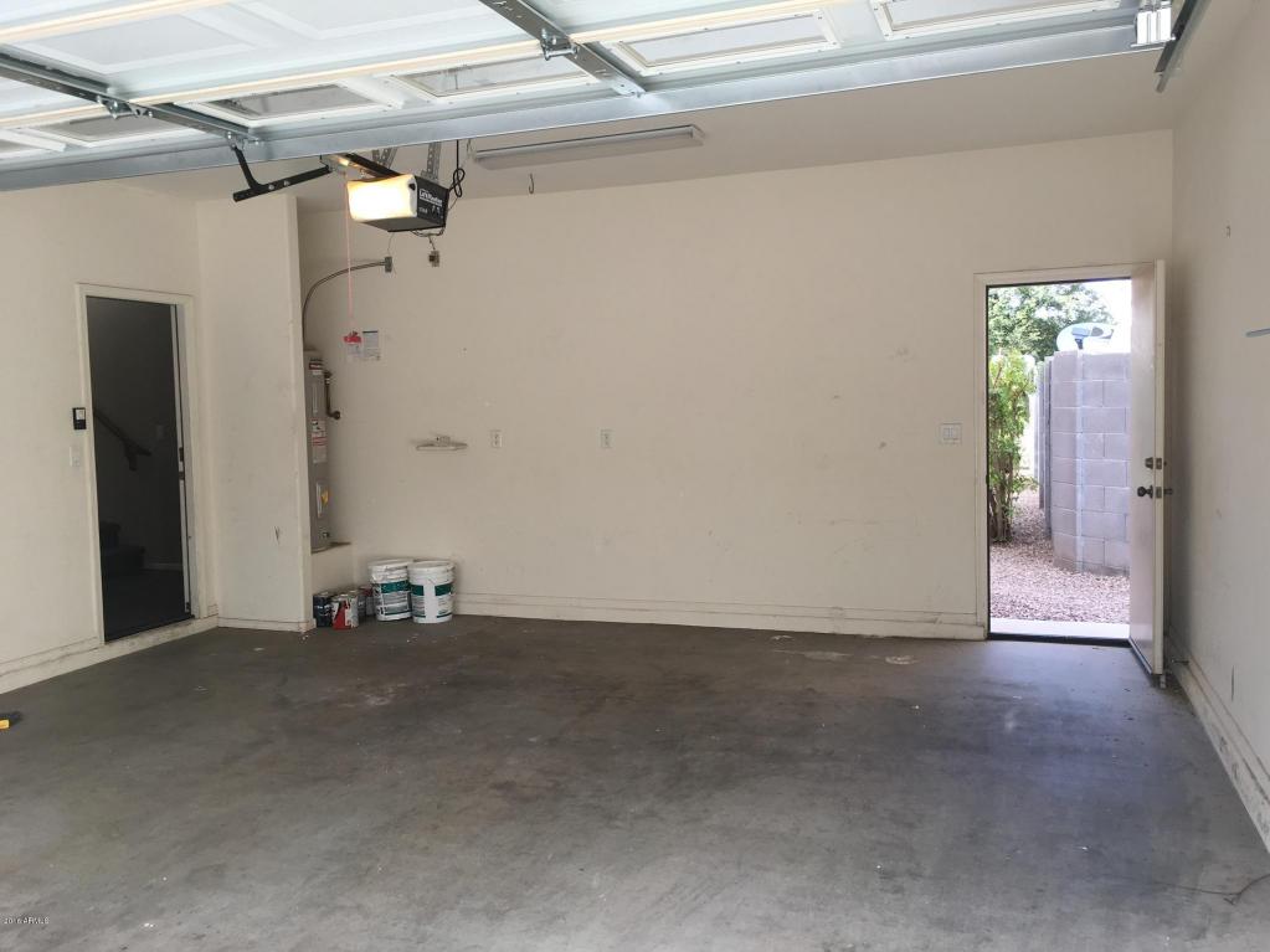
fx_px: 1064
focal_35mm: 29
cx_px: 635
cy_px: 476
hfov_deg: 61.7
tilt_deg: -2.6
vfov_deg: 48.2
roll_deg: +0.8
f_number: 2.2
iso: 32
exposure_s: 1/120
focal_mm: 4.15
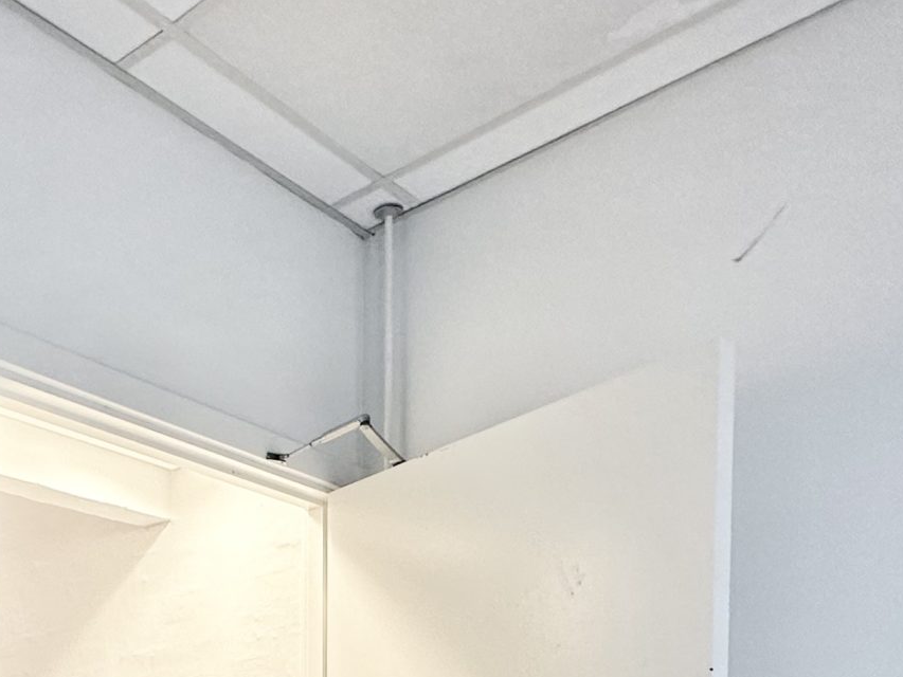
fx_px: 1096
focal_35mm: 42
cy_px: 879
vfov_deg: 28.3
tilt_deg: -2.1
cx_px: 222
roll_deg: -0.2
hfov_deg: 43.3
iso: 160
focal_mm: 2.22
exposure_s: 1/100
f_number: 2.2
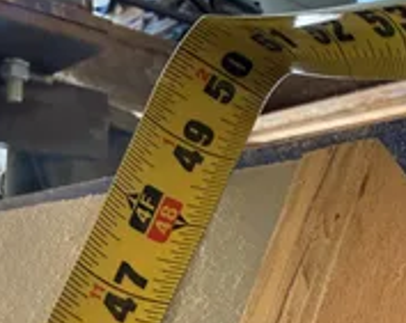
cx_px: 149
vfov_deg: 27.7
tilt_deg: +4.1
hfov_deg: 35.2
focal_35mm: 53
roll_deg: -1.9
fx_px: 636
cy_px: 277
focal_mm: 2.22
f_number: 2.2
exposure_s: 1/59
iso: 400
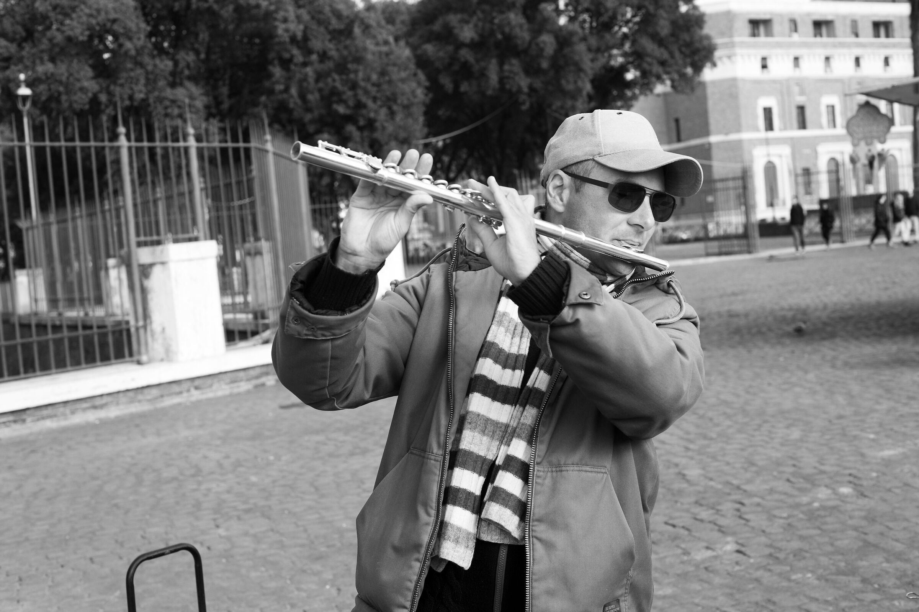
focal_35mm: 50
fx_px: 1276
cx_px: 460
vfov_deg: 27.0
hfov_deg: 39.6
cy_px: 306
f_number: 8
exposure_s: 1/400
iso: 400
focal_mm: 50
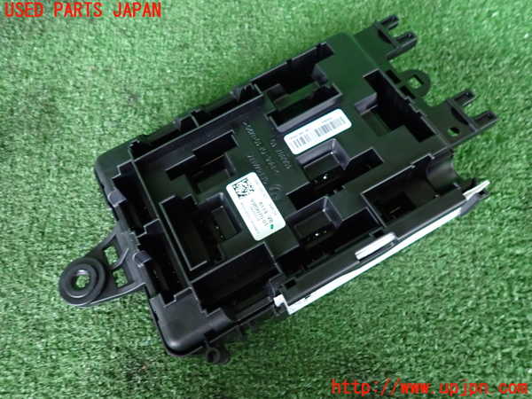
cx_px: 266
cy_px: 200
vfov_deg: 54.9
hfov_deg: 69.4
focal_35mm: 25
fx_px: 384
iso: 640
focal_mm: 4.5
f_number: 2
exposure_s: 1/30
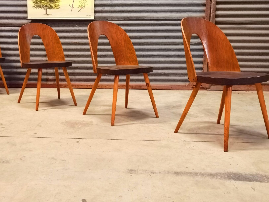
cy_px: 87
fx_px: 287
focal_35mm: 37
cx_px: 115
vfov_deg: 38.6
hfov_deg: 50.0
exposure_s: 1/20
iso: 800
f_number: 1.9
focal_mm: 6.71
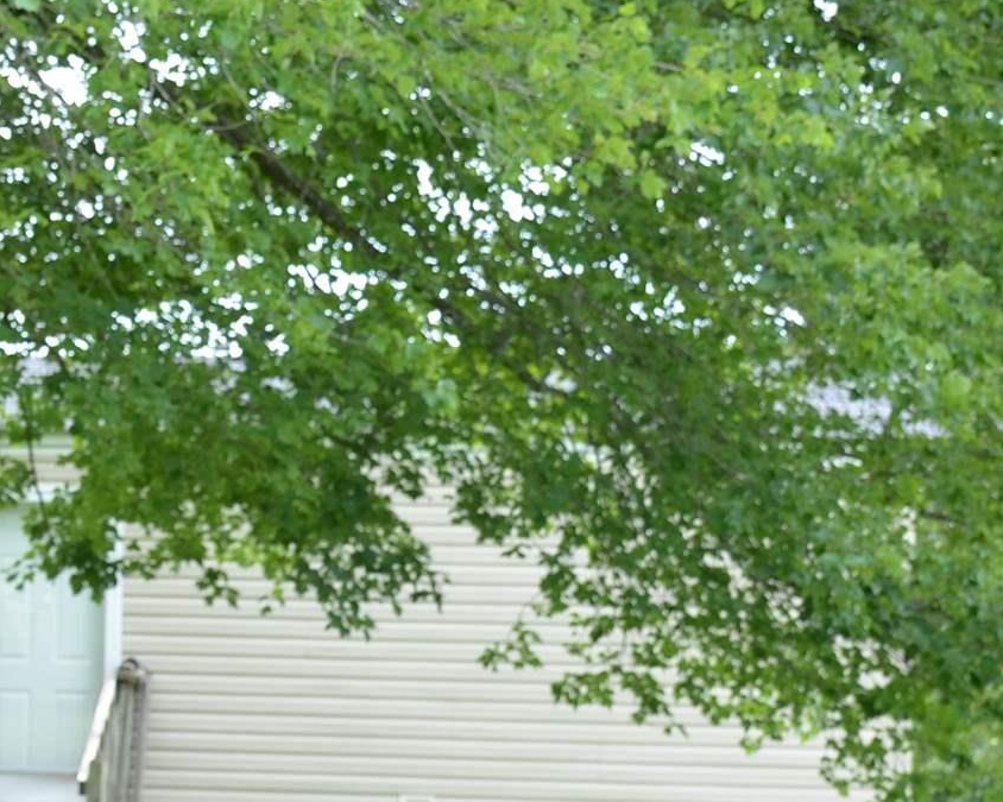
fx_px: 3948
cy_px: 529
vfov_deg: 11.6
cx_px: -305
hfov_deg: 13.9
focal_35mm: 133
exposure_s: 1/200
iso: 200
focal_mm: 26
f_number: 7.1
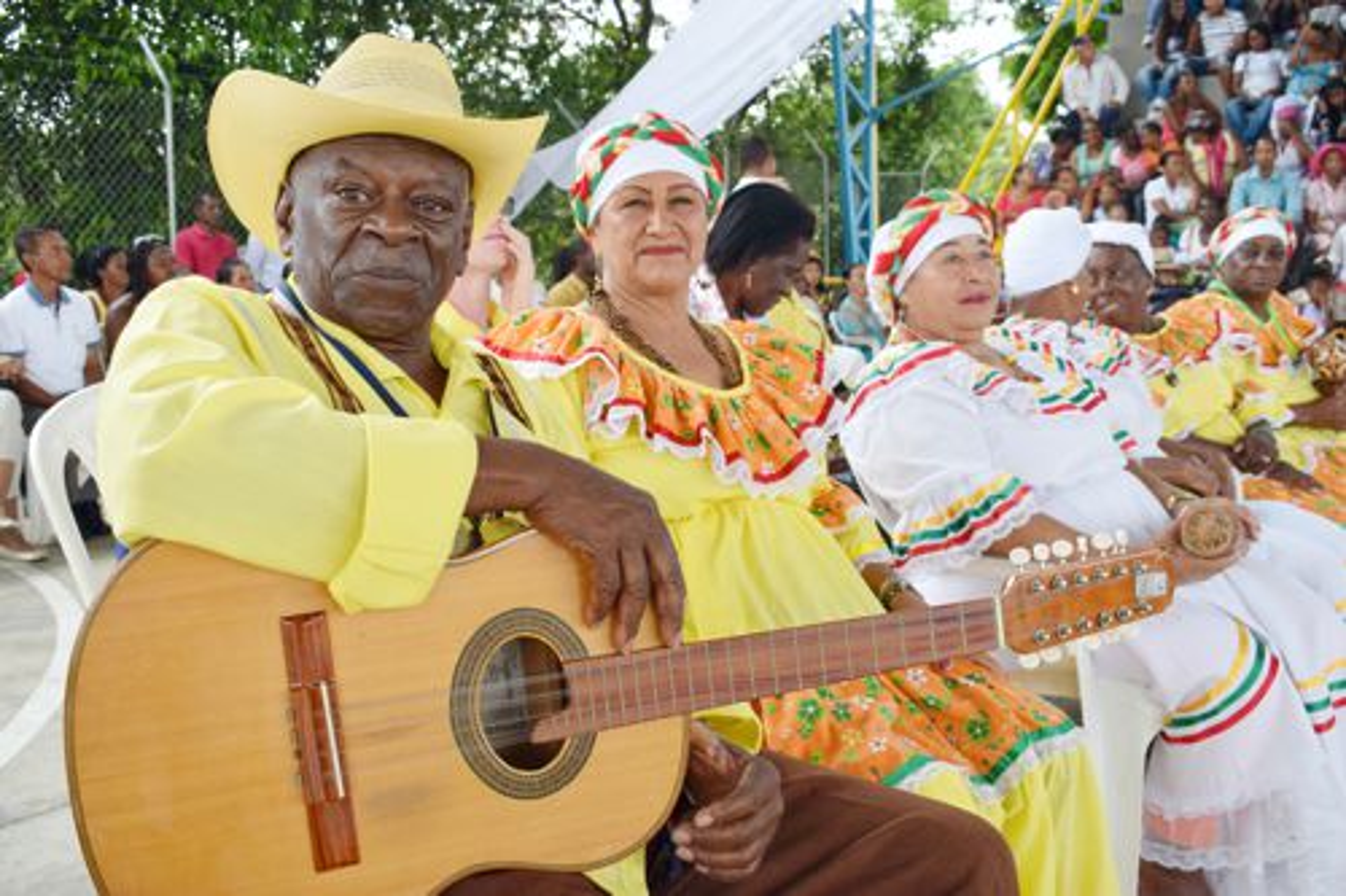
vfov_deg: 35.5
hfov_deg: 51.3
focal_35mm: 38
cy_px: 448
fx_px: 1402
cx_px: 673
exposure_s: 1/200
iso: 400
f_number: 7.1
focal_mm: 25
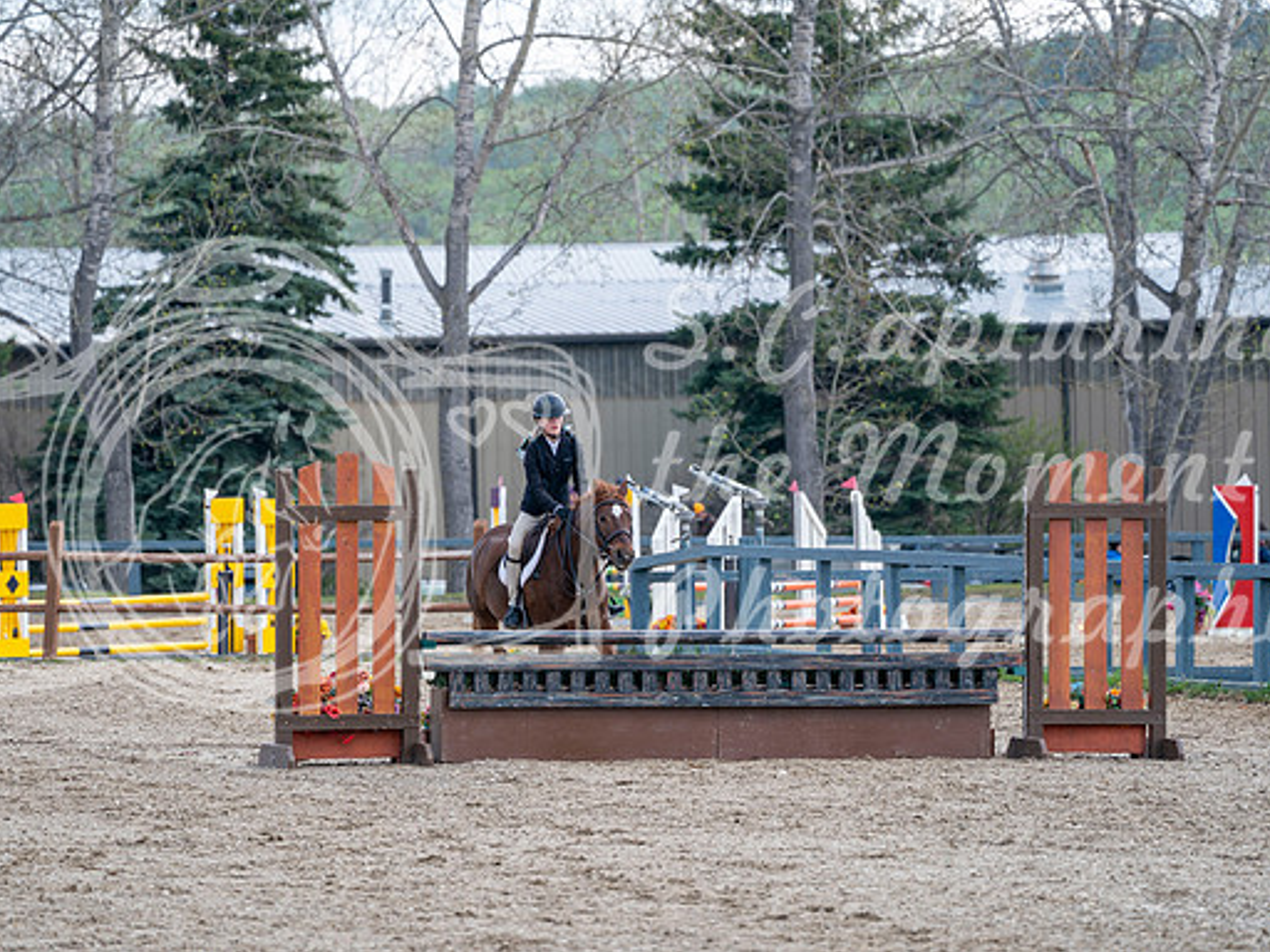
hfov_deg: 7.4
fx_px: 9869
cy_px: 475
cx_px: 598
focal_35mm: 269
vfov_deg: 5.5
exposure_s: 1/250
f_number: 5.6
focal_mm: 247
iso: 160
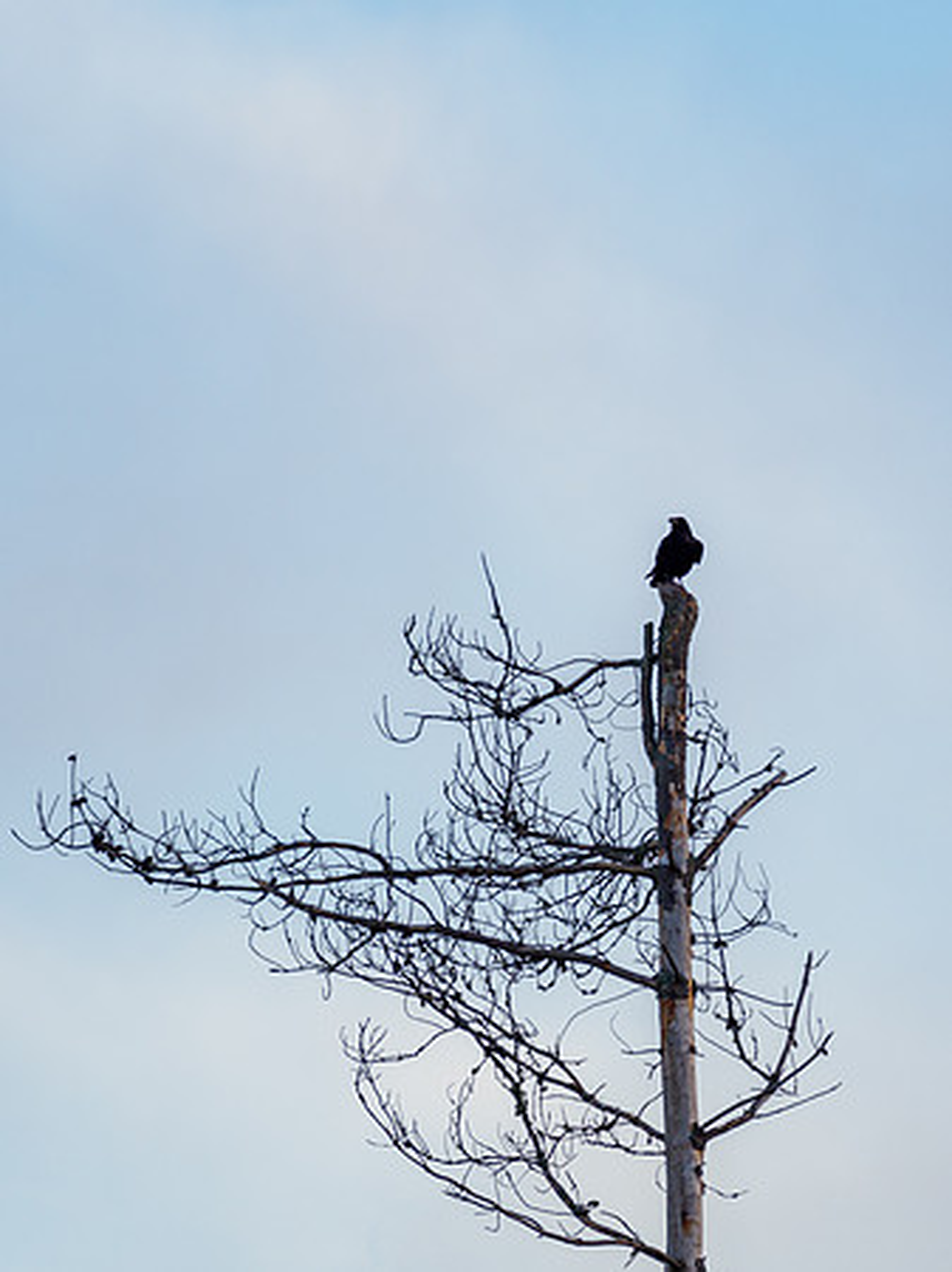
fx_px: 29412
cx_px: 496
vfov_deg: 2.5
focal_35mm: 801
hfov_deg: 1.9
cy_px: 636
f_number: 4
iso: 250
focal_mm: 300
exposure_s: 1/640
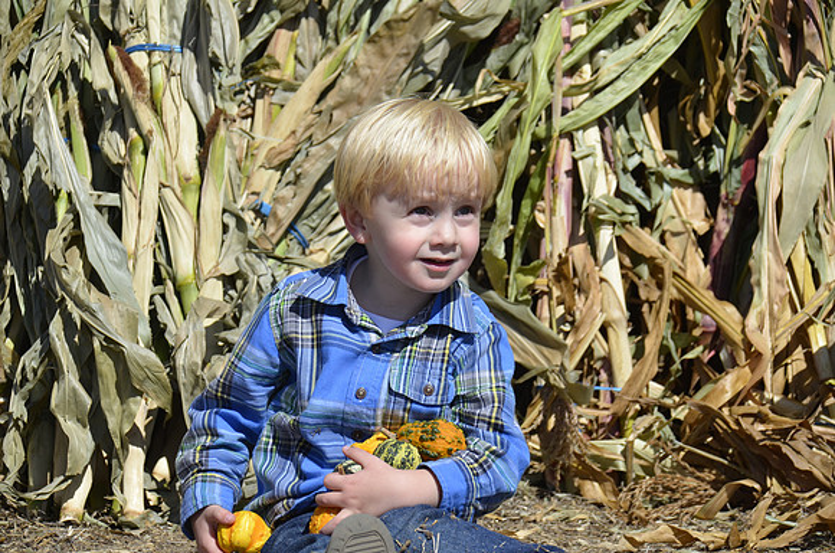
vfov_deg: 6.3
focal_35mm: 218
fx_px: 5034
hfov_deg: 9.5
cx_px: 418
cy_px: 276
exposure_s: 1/800
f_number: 7.1
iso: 200
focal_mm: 145
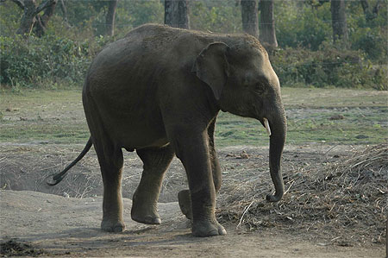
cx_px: 194
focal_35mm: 180
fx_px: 1938
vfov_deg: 7.6
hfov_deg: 11.4
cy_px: 129
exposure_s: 1/250
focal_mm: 120
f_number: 4.2
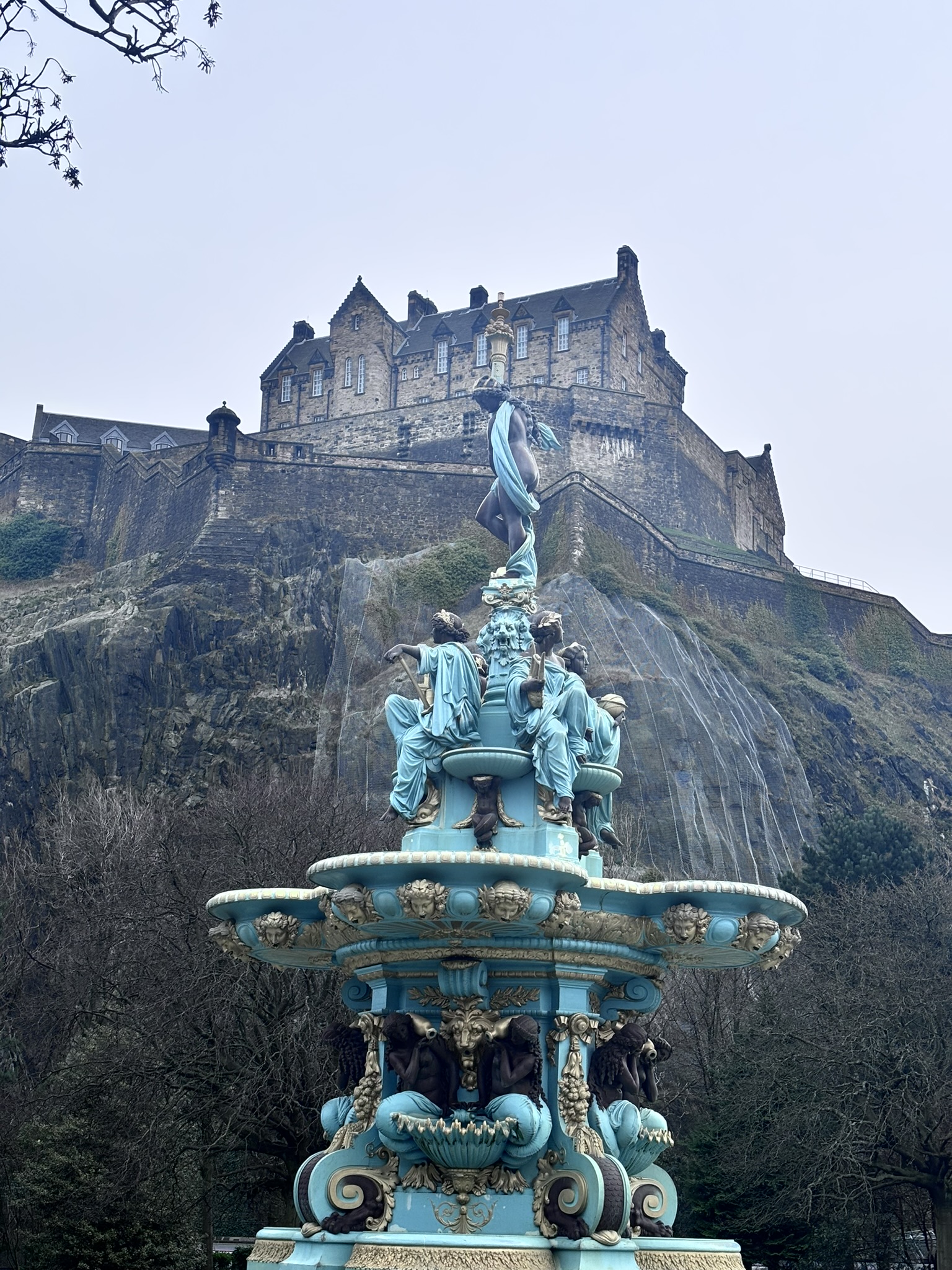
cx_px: 476
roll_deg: -1.2
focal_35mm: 52
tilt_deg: +17.9
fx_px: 1907
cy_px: 635
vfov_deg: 36.8
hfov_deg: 28.0
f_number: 1.6
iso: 32
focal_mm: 5.96
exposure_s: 1/581
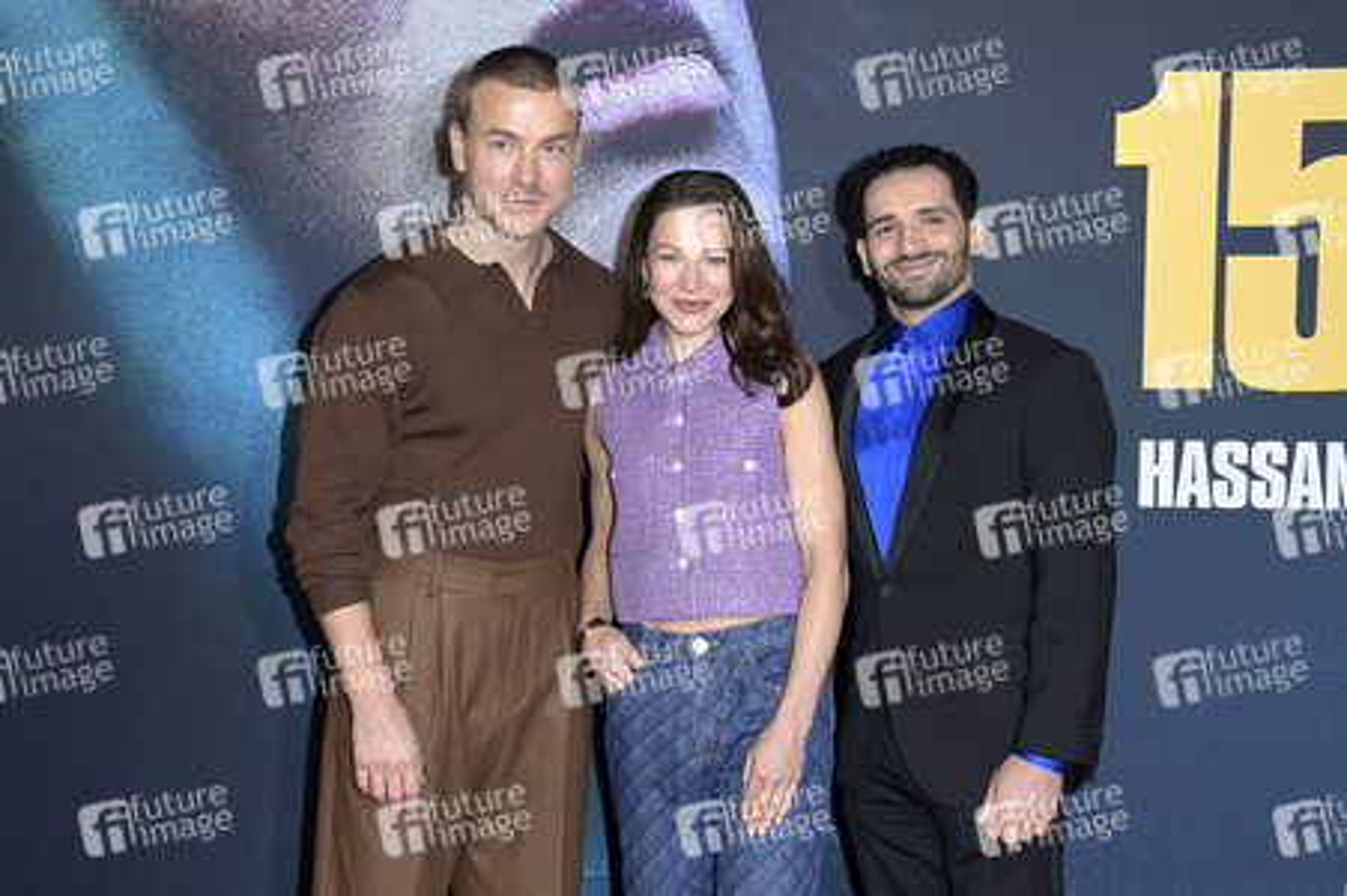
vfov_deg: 24.2
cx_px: 674
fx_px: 2094
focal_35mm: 56
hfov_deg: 35.7
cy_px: 448
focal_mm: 56
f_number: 5.6
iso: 640
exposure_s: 1/250
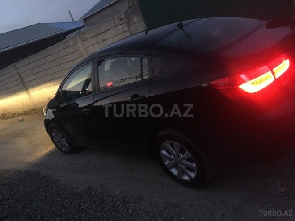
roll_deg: +19.0
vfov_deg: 48.2
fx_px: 247
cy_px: 110
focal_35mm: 29
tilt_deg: -17.7
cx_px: 148
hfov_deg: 61.7
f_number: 2.2
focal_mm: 4.15
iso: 400
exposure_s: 1/17
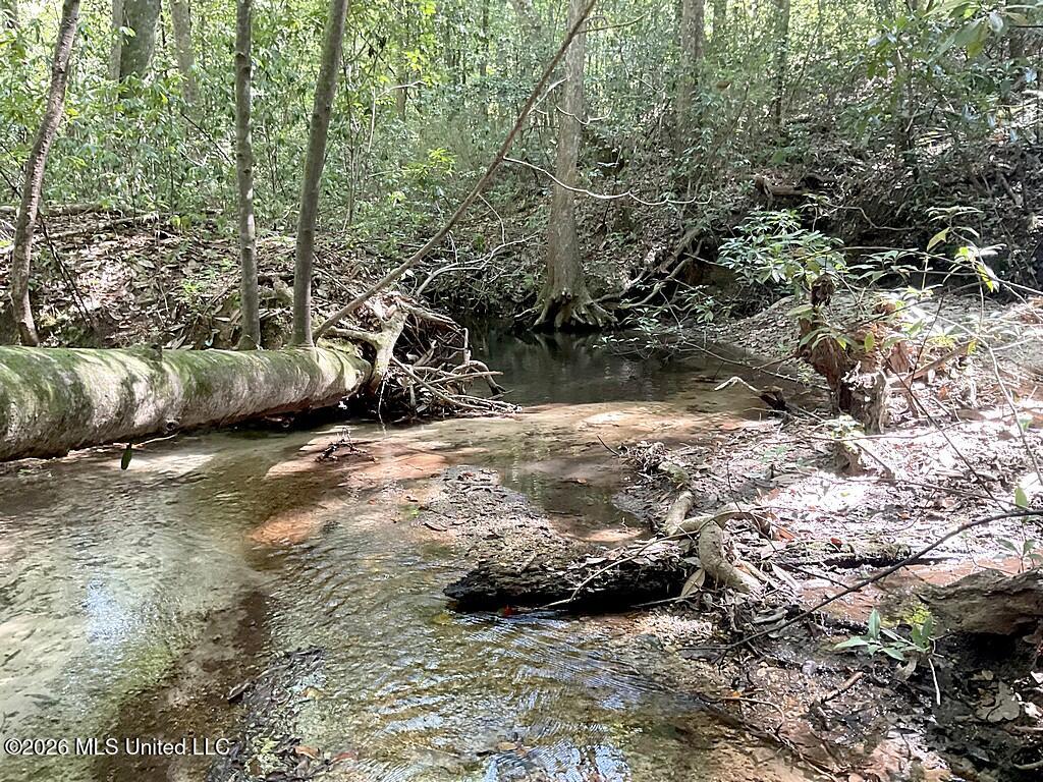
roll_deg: +0.1
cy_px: 391
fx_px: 874
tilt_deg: -10.8
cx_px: 522
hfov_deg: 61.7
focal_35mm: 29
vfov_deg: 48.2
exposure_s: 1/60
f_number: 1.8
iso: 160
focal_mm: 3
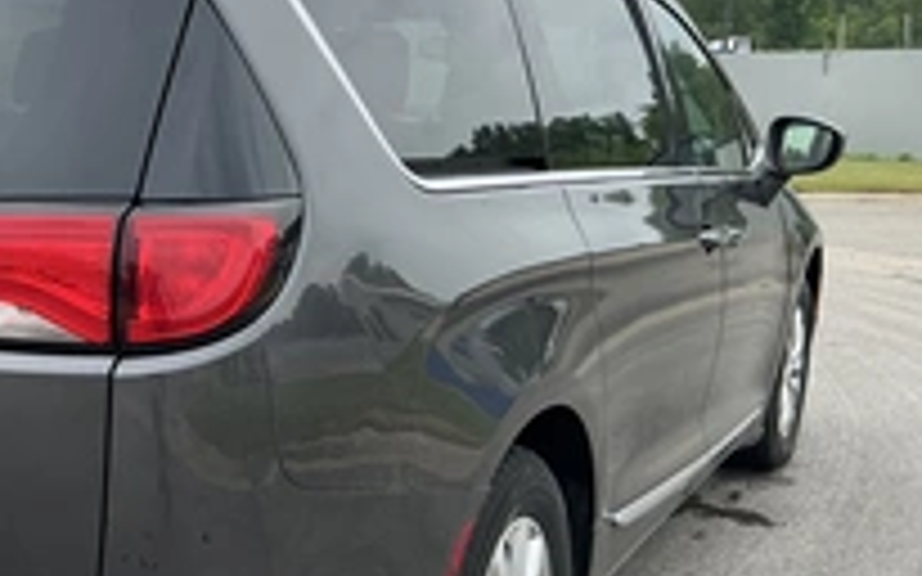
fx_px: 1457
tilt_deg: -8.3
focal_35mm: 58
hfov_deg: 33.4
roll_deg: +0.0
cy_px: 342
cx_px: 103
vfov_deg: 22.3
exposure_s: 1/372
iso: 25
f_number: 1.8
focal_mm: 3
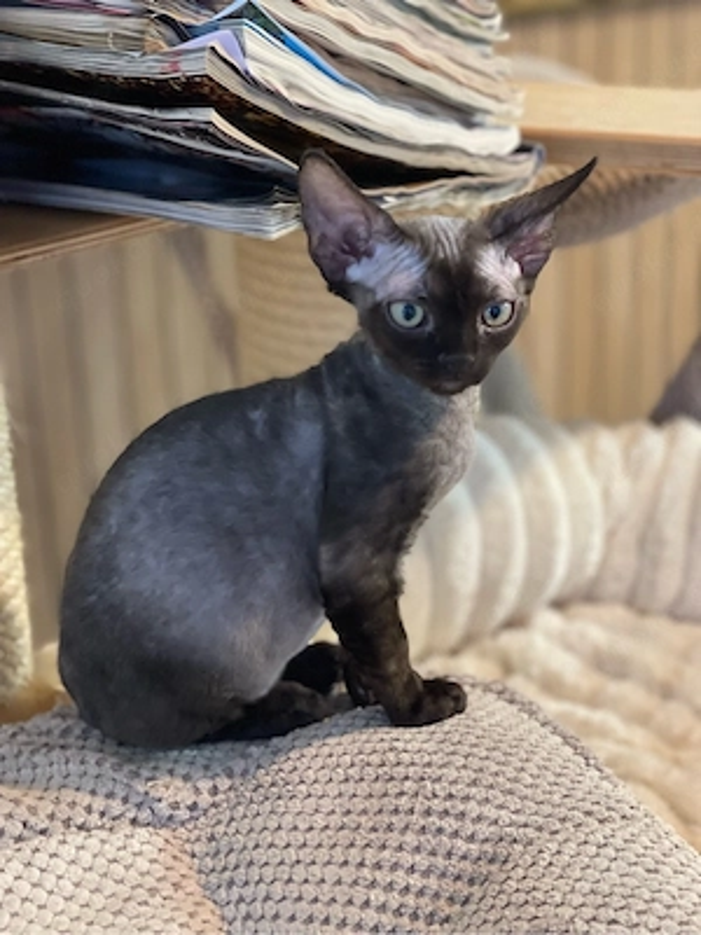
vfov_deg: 30.3
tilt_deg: -21.3
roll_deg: +2.4
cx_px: 350
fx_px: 1728
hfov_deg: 22.9
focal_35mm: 64
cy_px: 468
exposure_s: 1/36
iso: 400
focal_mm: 7.5
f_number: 2.2
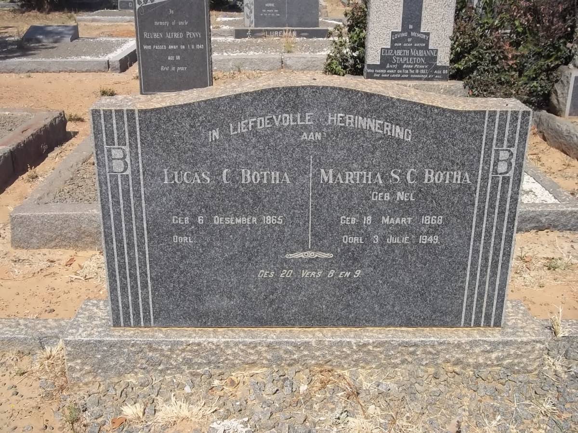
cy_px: 216
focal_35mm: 40
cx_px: 289
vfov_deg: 36.0
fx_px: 668
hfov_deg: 46.8
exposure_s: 1/400
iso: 80
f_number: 6.3
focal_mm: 7.1
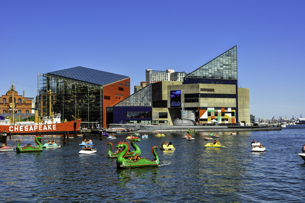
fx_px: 406
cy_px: 102
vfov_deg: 28.0
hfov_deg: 41.2
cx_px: 152
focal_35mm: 48
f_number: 10
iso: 200
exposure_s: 1/400
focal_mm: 32
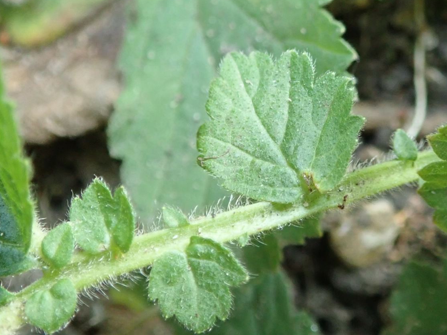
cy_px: 135
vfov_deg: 27.0
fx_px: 697
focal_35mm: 54
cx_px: 299
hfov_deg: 35.2
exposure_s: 1/125
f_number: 2.3
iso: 640
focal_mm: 5.5
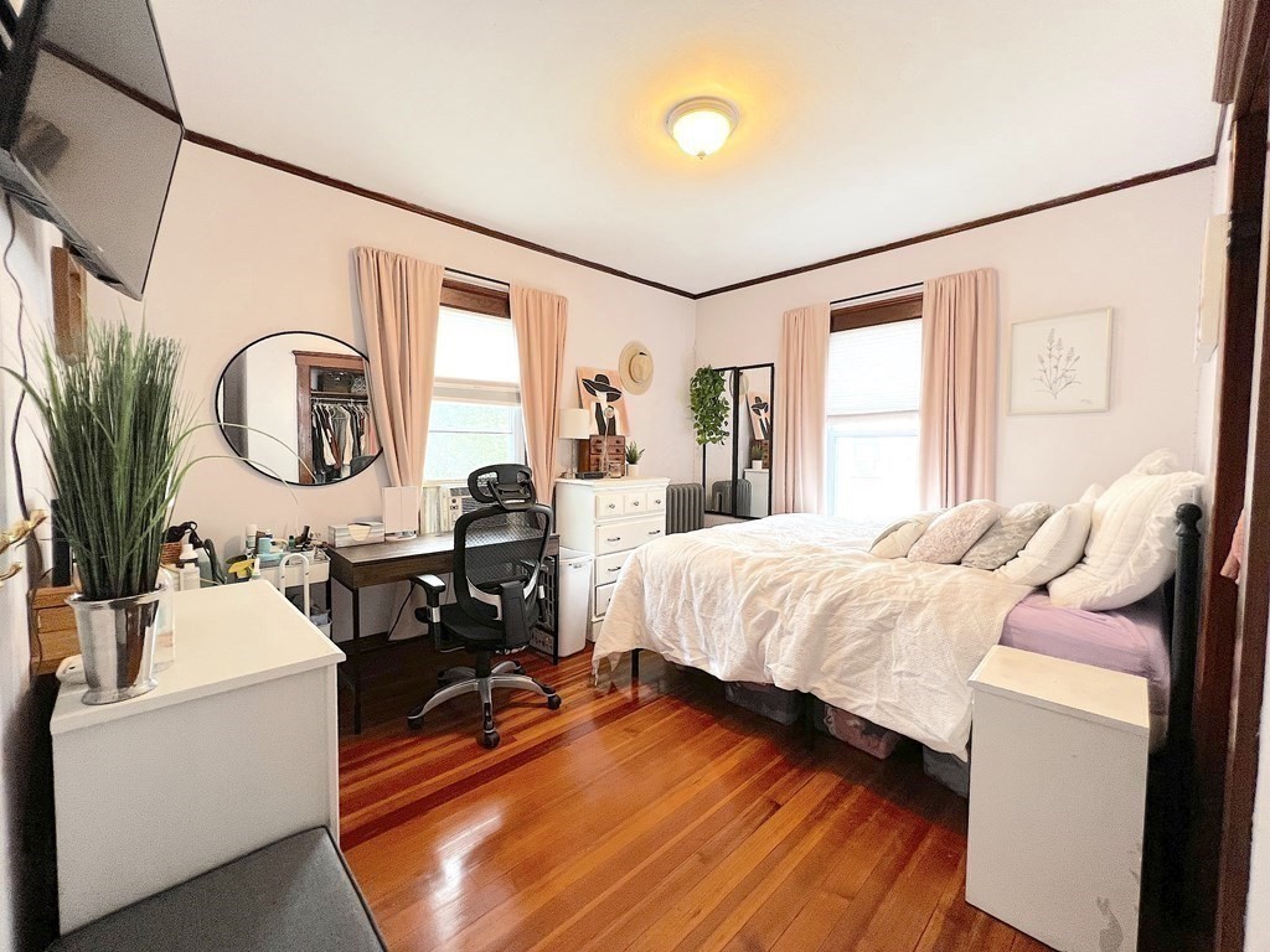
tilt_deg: -2.3
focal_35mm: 13
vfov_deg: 89.9
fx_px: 477
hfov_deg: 106.2
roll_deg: -0.7
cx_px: 635
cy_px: 476
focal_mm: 1.57
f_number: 1.8
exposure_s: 1/60
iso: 125
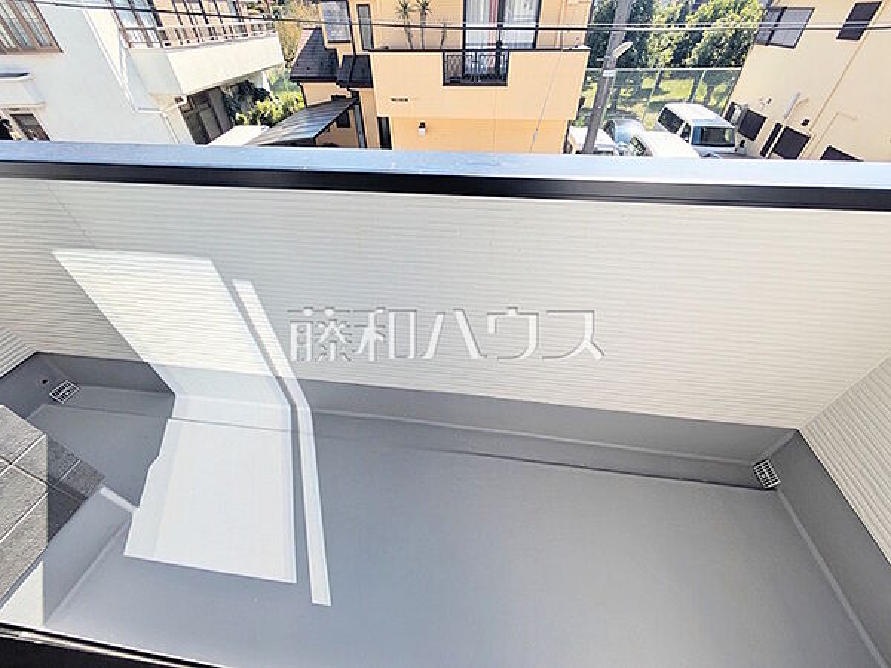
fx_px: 360
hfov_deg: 102.1
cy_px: 334
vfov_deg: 85.7
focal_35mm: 14
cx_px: 446
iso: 50
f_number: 2.2
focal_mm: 1.83
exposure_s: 1/1751
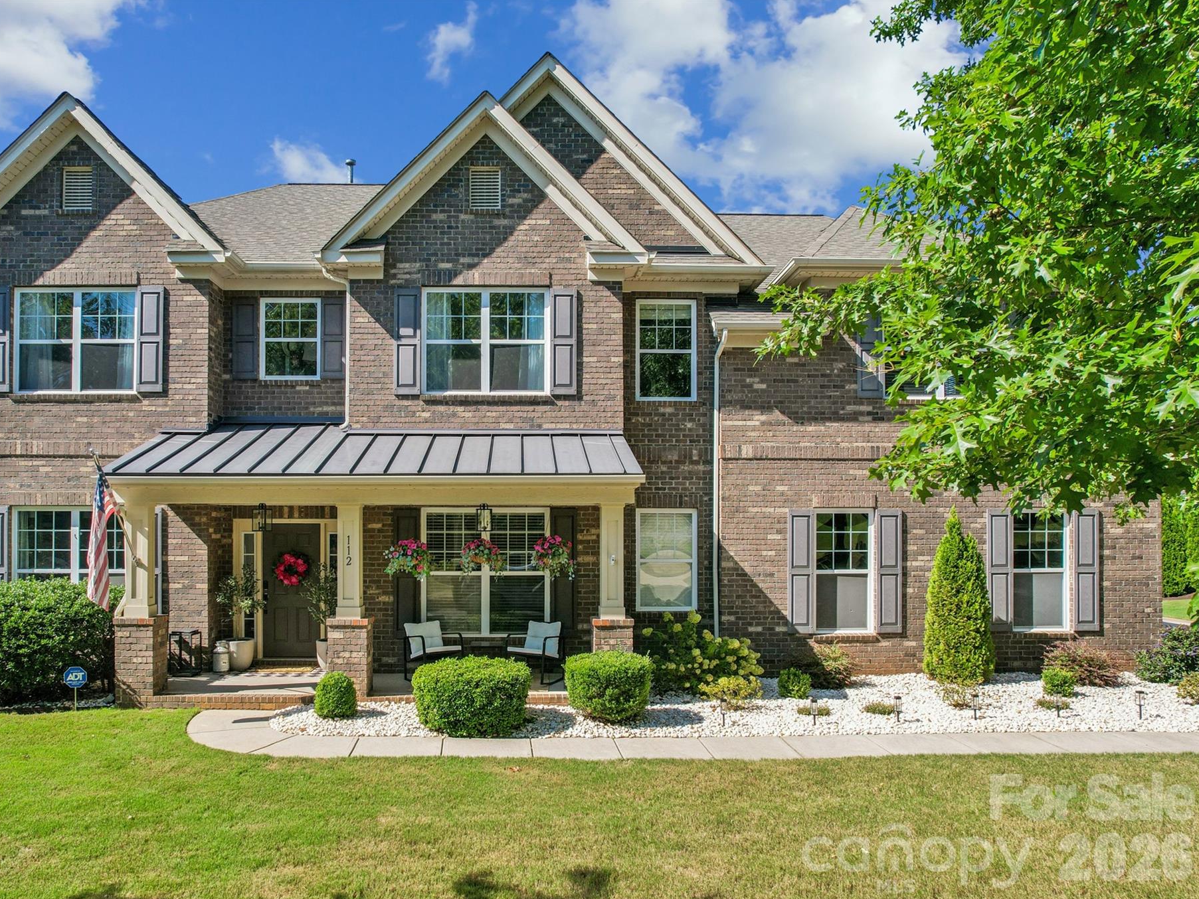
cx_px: 521
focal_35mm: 24
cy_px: 451
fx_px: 831
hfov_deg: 71.3
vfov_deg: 56.8
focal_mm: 8.4
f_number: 2.8
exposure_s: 1/160
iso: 110
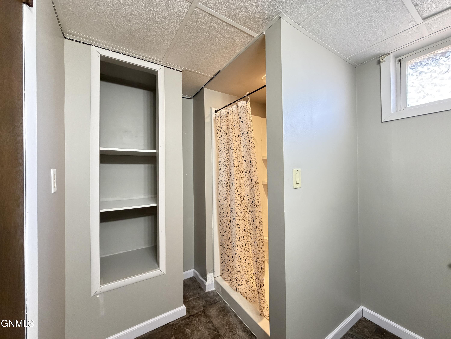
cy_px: 170
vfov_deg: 85.7
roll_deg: +0.7
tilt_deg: +0.7
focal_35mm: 14
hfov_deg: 102.1
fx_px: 182
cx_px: 226
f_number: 2.2
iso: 640
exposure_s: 1/60
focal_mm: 2.22
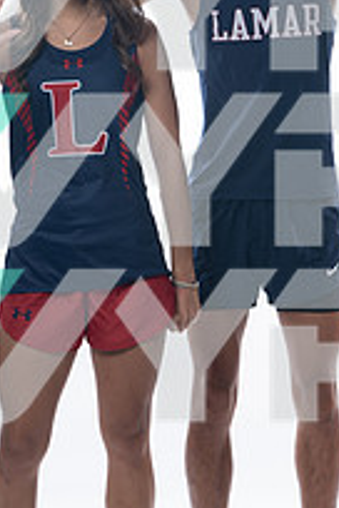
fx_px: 2556
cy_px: 172
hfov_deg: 7.6
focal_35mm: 181
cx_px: 247
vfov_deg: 11.3
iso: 200
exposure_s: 1/250
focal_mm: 82
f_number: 5.6
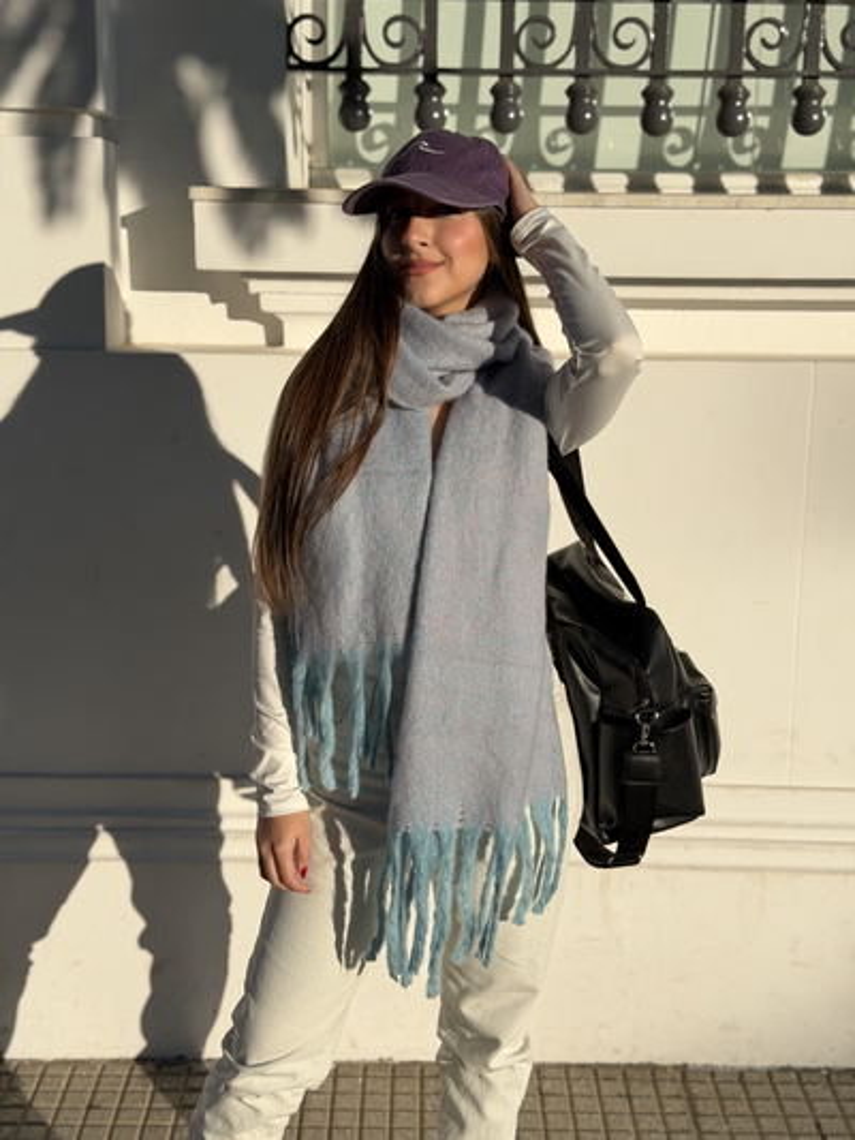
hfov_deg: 30.3
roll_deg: -1.9
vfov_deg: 39.6
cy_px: 570
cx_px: 428
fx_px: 1580
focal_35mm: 48
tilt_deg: -11.1
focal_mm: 6.76
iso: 80
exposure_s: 1/9901
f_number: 1.78
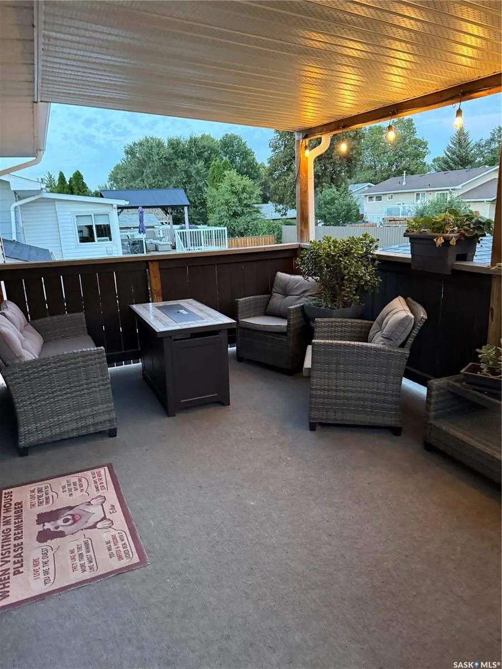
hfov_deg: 56.8
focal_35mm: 24
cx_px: 251
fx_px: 464
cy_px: 334
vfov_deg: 71.6
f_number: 1.78
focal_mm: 6.76
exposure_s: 1/40
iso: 800
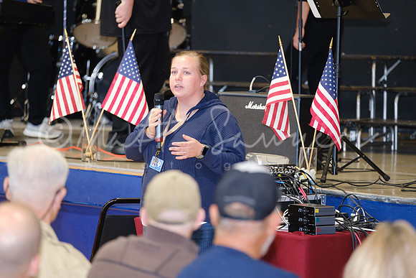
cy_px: 139
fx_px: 1572
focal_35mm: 136
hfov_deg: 15.1
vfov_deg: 10.1
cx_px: 208
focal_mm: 90.6
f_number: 3.2
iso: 1600
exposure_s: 1/100
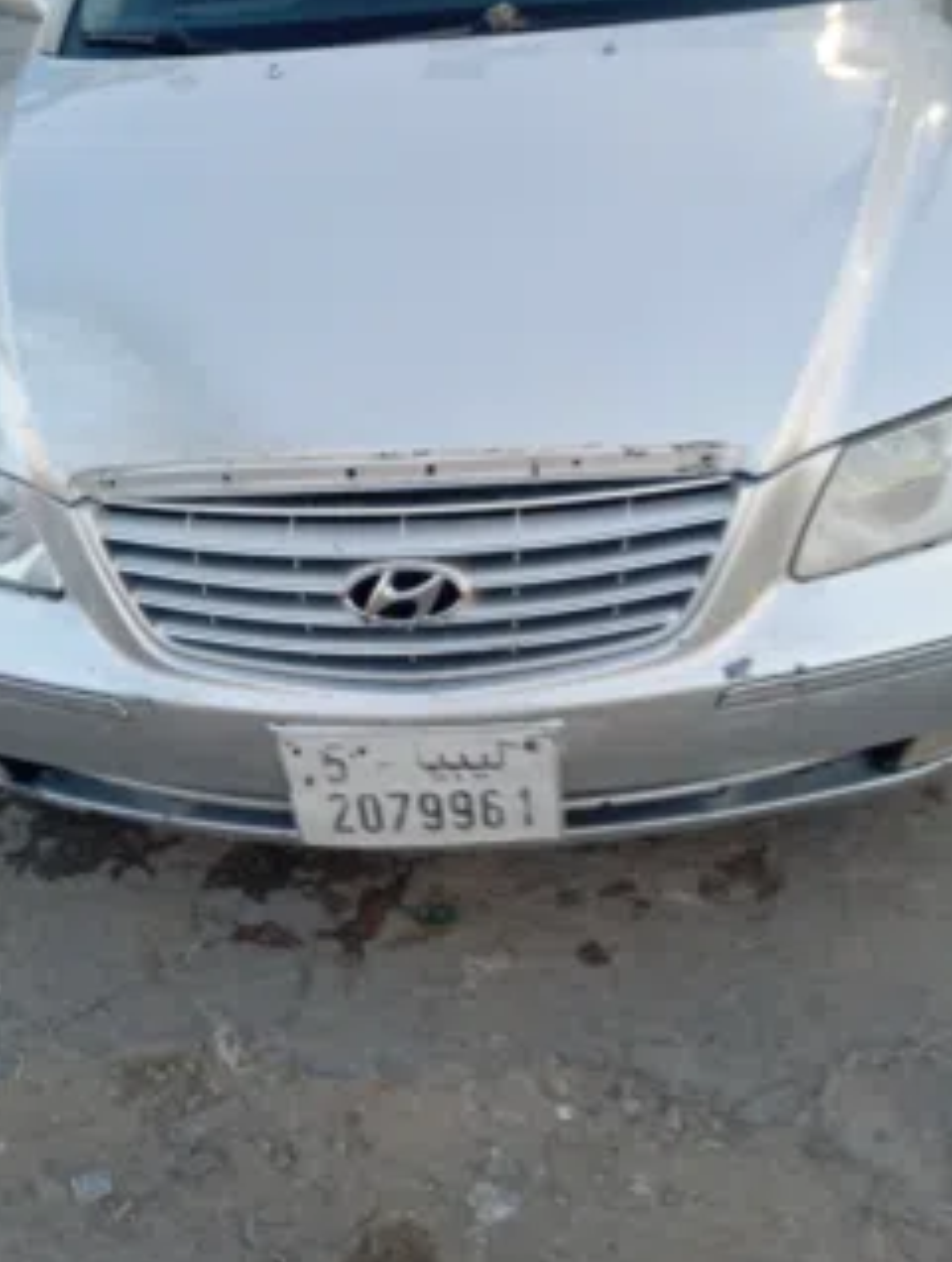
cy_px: 488
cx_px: 420
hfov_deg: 40.8
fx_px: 1278
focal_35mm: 35
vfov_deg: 52.1
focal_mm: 4.27
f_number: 1.8
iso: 225
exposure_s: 1/50
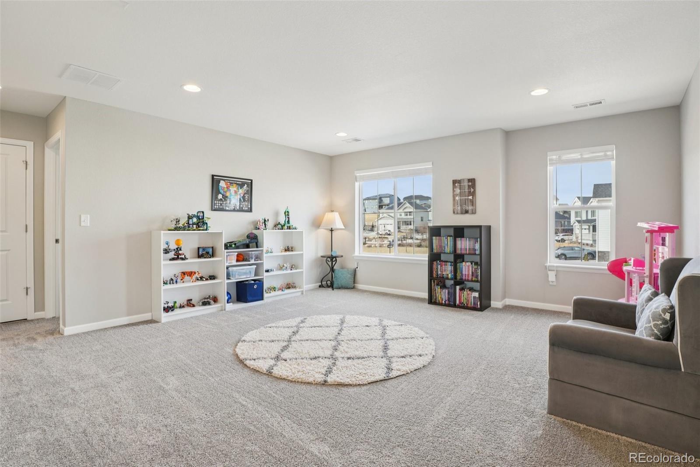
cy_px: 234
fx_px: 321
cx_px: 350
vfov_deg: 72.0
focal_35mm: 16
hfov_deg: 95.0
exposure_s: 1/30
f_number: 8
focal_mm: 11
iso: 200
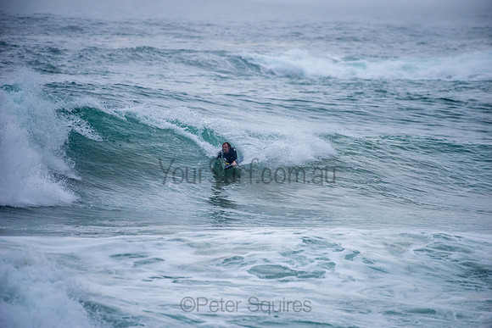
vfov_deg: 2.8
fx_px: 6835
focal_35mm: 500
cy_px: 164
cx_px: 246
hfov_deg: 4.1
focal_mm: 500
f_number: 5.6
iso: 280
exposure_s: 1/1000
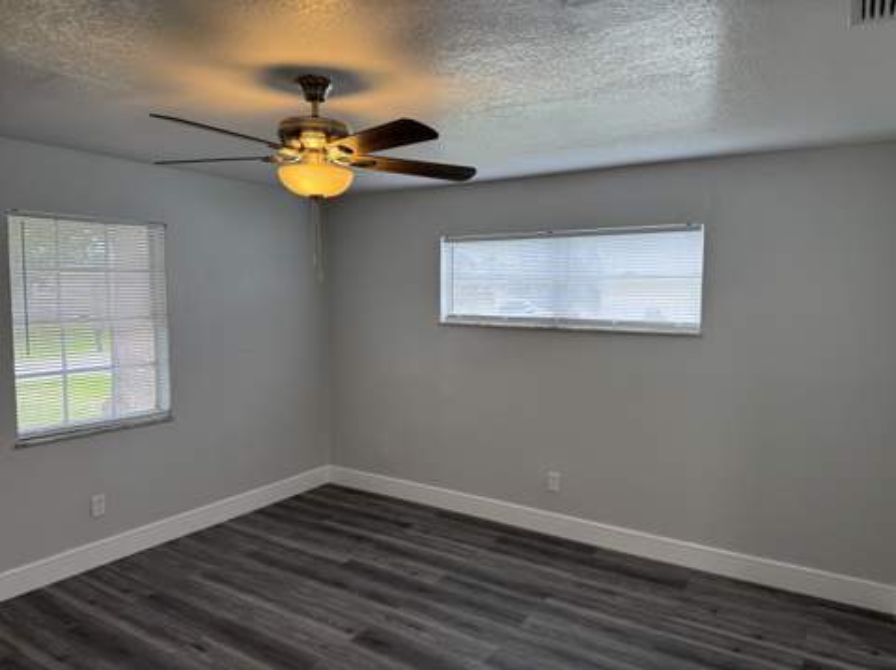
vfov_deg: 56.7
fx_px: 621
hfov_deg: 71.7
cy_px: 335
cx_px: 448
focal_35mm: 24
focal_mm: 6.76
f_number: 1.78
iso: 100
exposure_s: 1/150
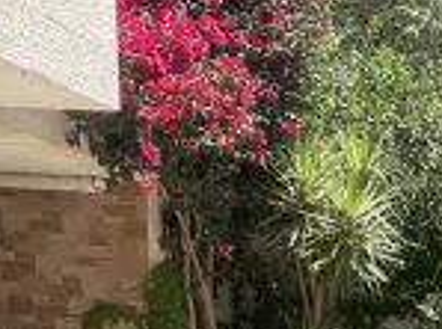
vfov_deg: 11.7
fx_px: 1427
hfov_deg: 15.8
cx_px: 706
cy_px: 682
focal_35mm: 112
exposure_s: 1/1350
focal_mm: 4.2
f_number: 1.6
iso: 32
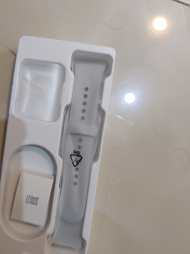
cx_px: 71
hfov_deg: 42.6
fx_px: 242
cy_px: 145
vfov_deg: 55.2
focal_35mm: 33
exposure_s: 1/50
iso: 800
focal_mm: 8.67
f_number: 1.8
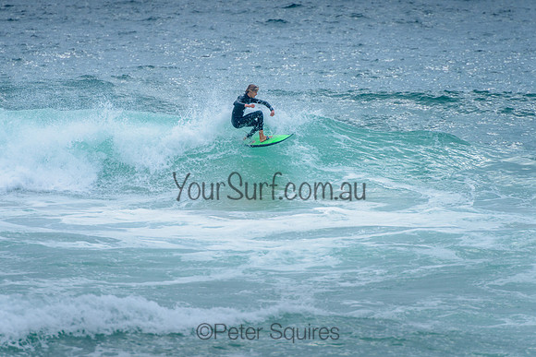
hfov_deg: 4.2
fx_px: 7299
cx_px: 240
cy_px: 141
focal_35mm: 490
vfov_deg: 2.8
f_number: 7.1
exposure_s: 1/1600
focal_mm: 400
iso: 500
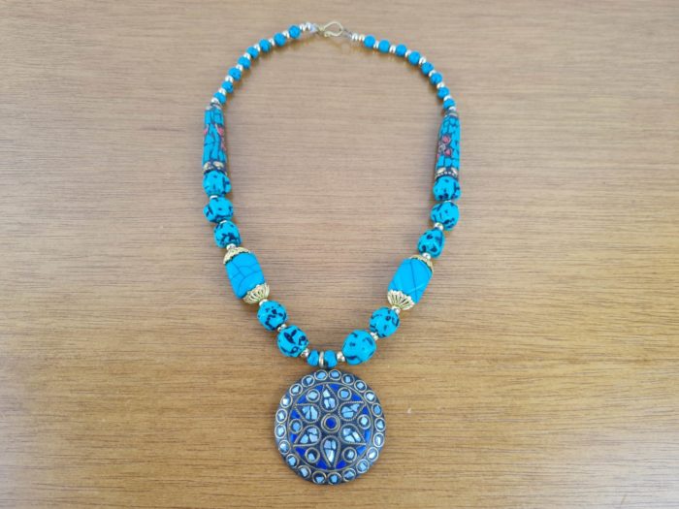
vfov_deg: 53.1
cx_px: 340
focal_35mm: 26
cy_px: 254
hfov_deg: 67.3
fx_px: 510
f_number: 1.8
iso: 50
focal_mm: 5.4
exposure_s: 1/120
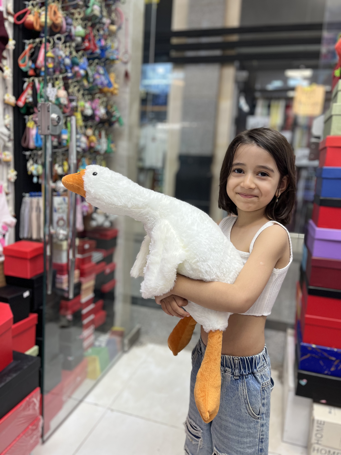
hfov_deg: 53.1
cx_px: 170
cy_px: 228
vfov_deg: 67.3
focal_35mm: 26
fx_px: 341
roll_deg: -2.4
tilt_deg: -9.3
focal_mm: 5.1
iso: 80
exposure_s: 1/100
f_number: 1.6
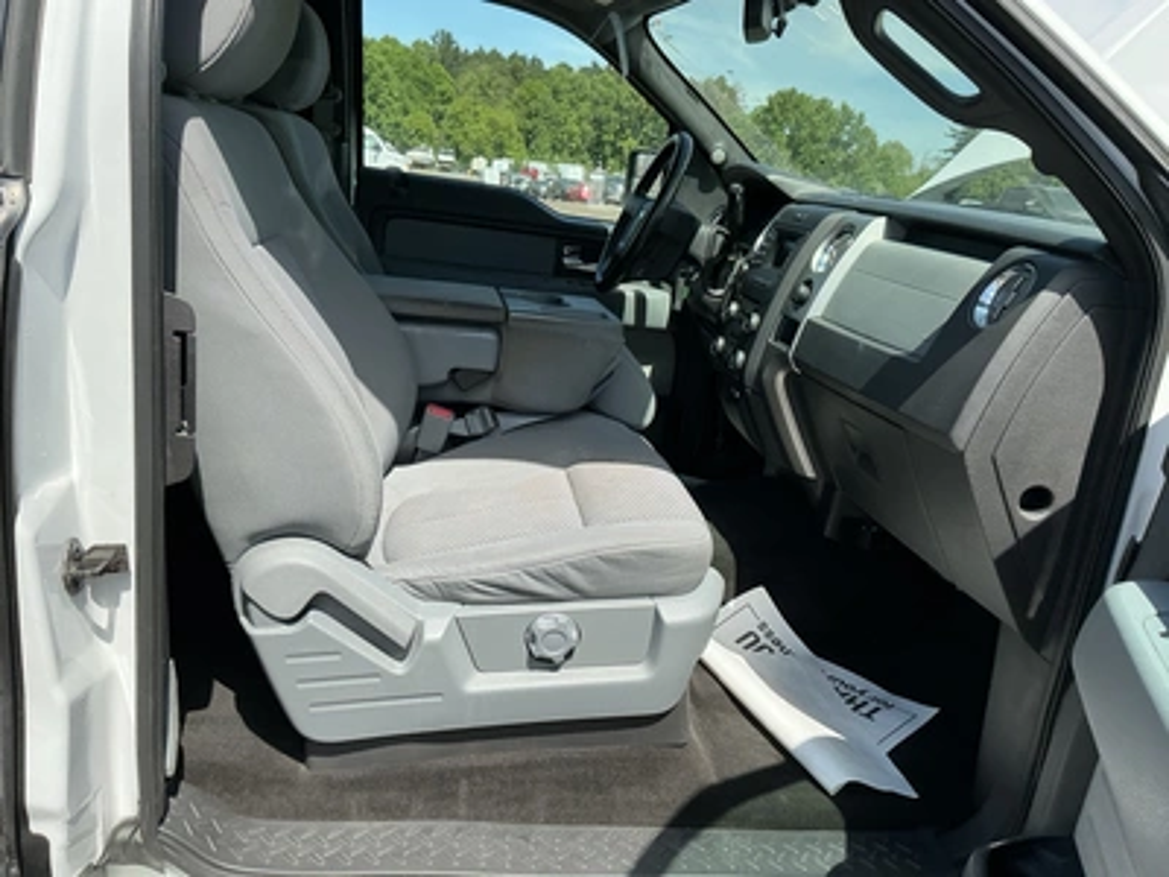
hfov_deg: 63.4
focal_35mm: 28
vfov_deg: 49.7
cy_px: 438
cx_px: 584
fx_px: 946
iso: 25
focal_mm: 3
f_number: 1.8
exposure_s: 1/929
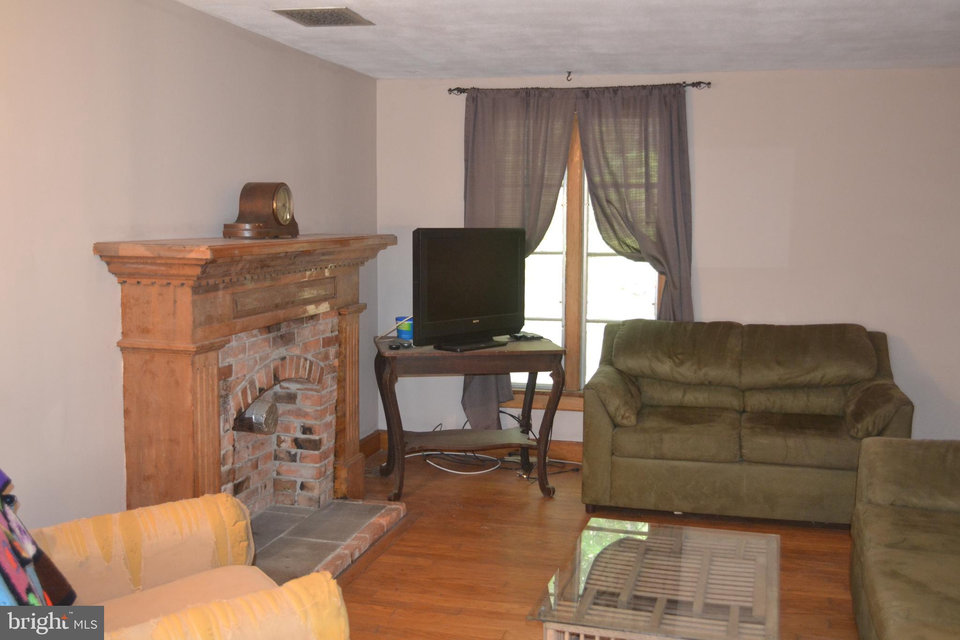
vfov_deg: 36.9
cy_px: 320
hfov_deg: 53.1
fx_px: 960
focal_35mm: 36
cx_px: 480
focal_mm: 24
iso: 1250
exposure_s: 1/60
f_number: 4
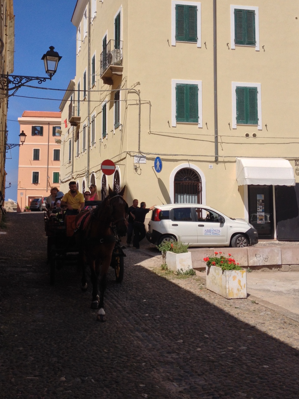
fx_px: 507
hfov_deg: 32.9
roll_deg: +0.6
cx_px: 135
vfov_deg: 42.7
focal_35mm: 44
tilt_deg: +4.3
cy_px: 154
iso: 50
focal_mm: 4.28
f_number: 2.4
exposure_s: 1/2304
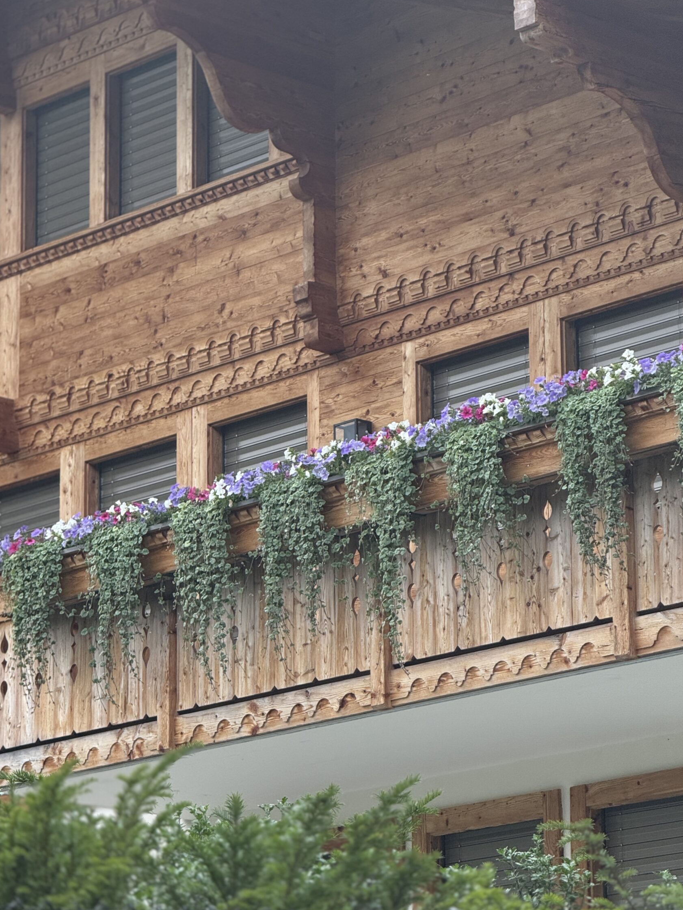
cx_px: 357
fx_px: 3603
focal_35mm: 137
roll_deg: +0.2
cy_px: 517
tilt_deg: +14.3
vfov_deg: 14.4
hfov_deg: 10.8
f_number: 2.8
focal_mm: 15.66
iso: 100
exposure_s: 1/99
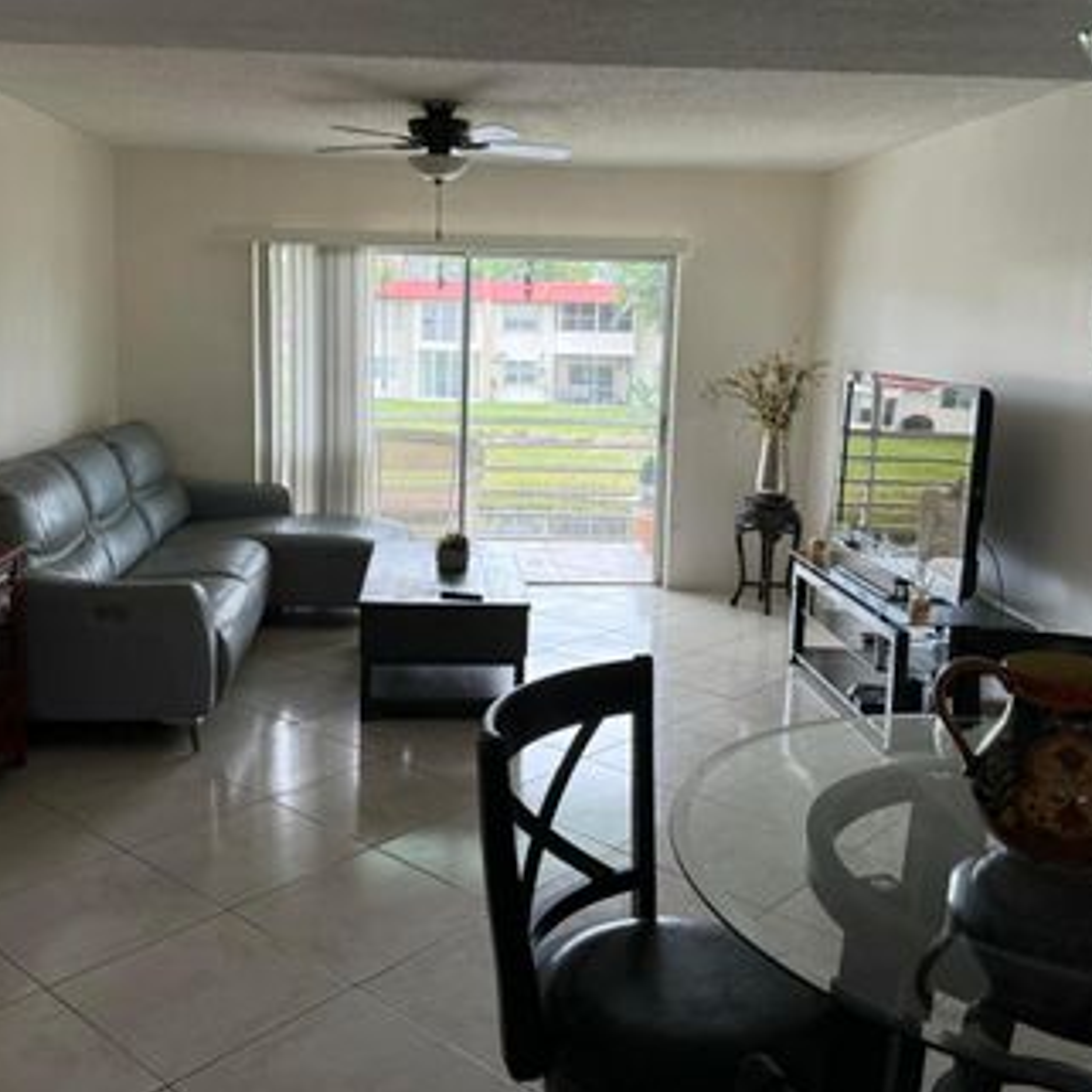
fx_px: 1178
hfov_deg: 49.7
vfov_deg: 49.6
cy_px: 464
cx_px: 497
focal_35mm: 33
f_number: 1.78
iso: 200
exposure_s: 1/228
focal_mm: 6.76
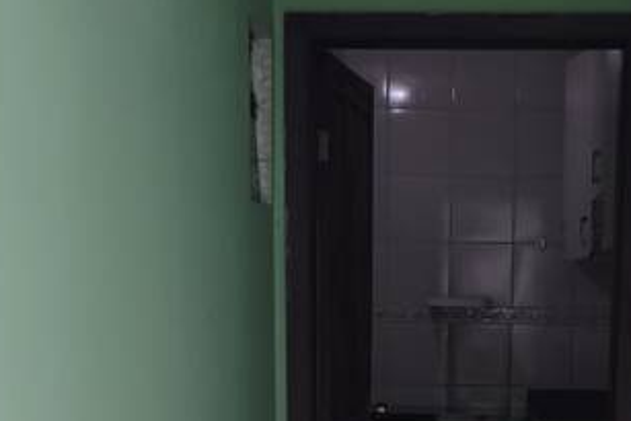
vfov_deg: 13.4
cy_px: 672
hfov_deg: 21.3
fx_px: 1666
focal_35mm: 95
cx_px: 442
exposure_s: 1/120
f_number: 1.5
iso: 125
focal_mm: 4.94
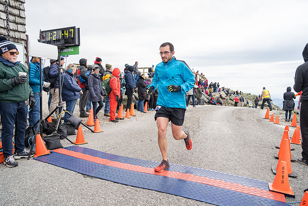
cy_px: 103
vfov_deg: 53.2
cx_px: 154
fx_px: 205
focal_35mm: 24
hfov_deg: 73.7
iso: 320
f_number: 4
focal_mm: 24
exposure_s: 1/1000
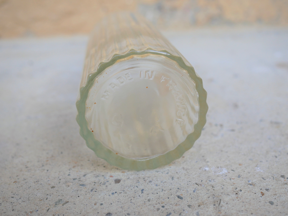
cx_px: 144
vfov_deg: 36.0
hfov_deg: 46.8
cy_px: 108
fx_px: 333
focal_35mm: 40
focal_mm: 20
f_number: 2.8
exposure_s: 1/250
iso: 200
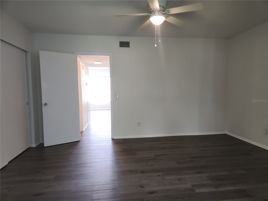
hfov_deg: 73.9
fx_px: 178
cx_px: 134
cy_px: 100
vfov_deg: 58.9
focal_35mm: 23
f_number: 1.8
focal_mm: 5.4
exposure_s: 1/120
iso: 200
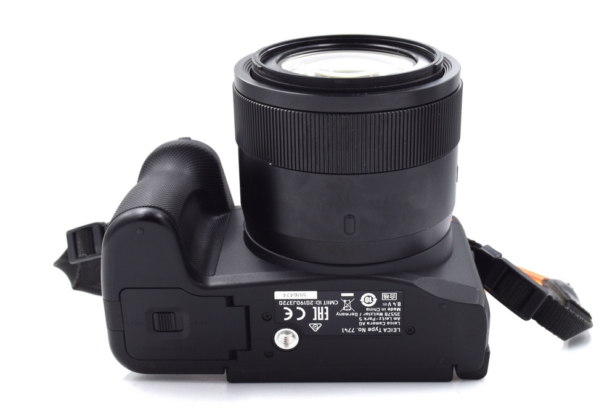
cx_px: 308
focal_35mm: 52
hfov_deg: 37.8
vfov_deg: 25.8
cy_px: 206
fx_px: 897
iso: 400
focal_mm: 35
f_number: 11
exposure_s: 1/100
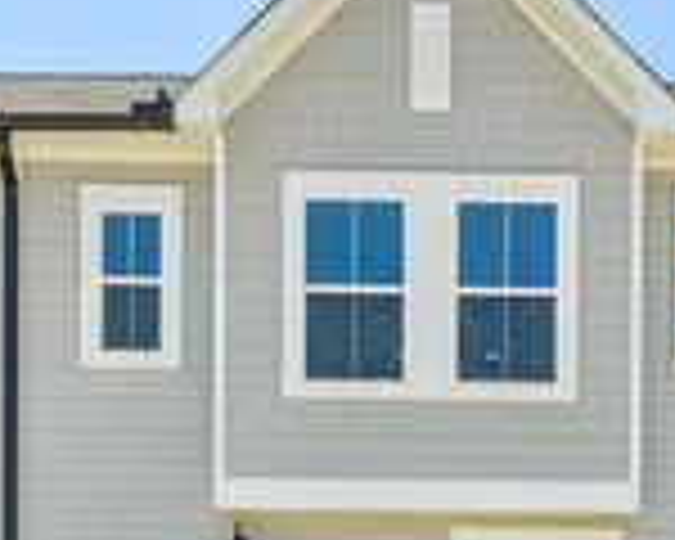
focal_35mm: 78
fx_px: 1558
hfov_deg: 24.4
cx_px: 423
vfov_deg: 19.6
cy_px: 317
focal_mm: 25
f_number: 8
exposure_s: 1/250
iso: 100
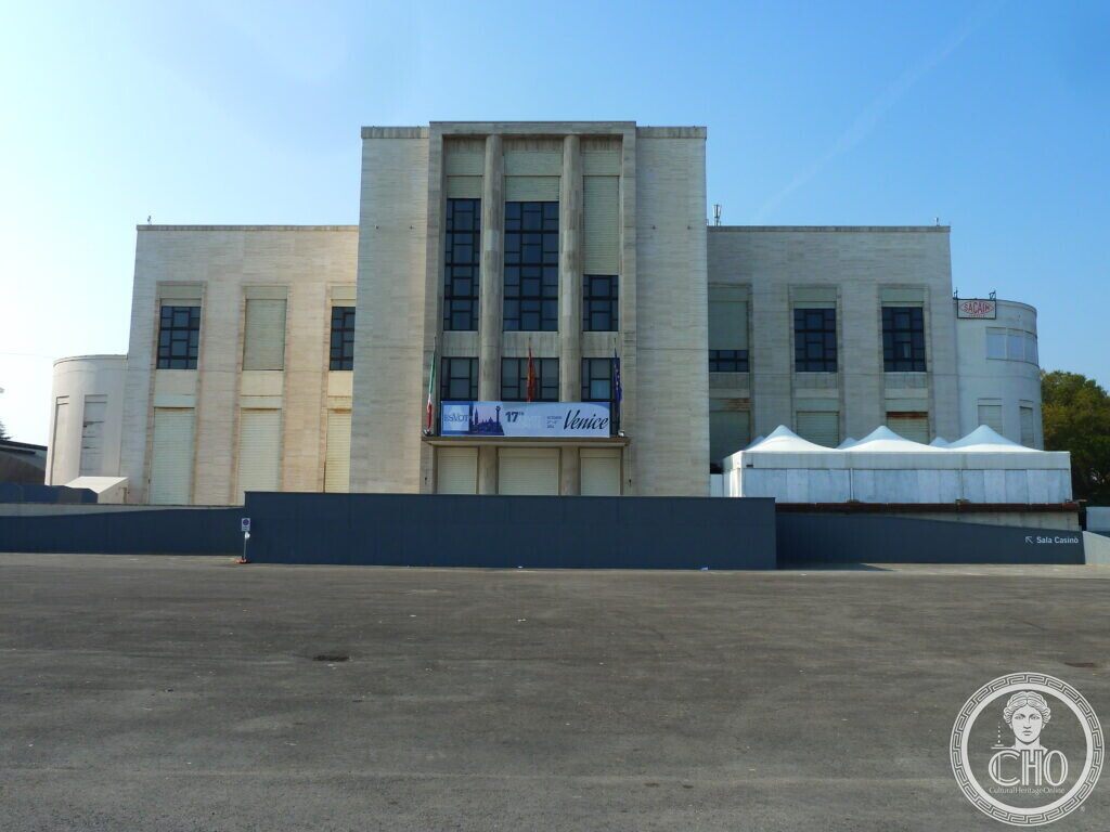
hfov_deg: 61.7
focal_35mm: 29
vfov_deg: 48.2
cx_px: 555
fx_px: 930
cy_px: 416
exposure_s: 1/500
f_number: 4.5
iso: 80
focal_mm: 4.7
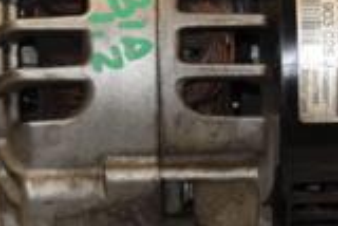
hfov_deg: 6.3
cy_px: 110
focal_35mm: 326
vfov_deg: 4.2
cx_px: 201
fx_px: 3063
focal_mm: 58
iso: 800
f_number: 5.6
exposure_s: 1/200
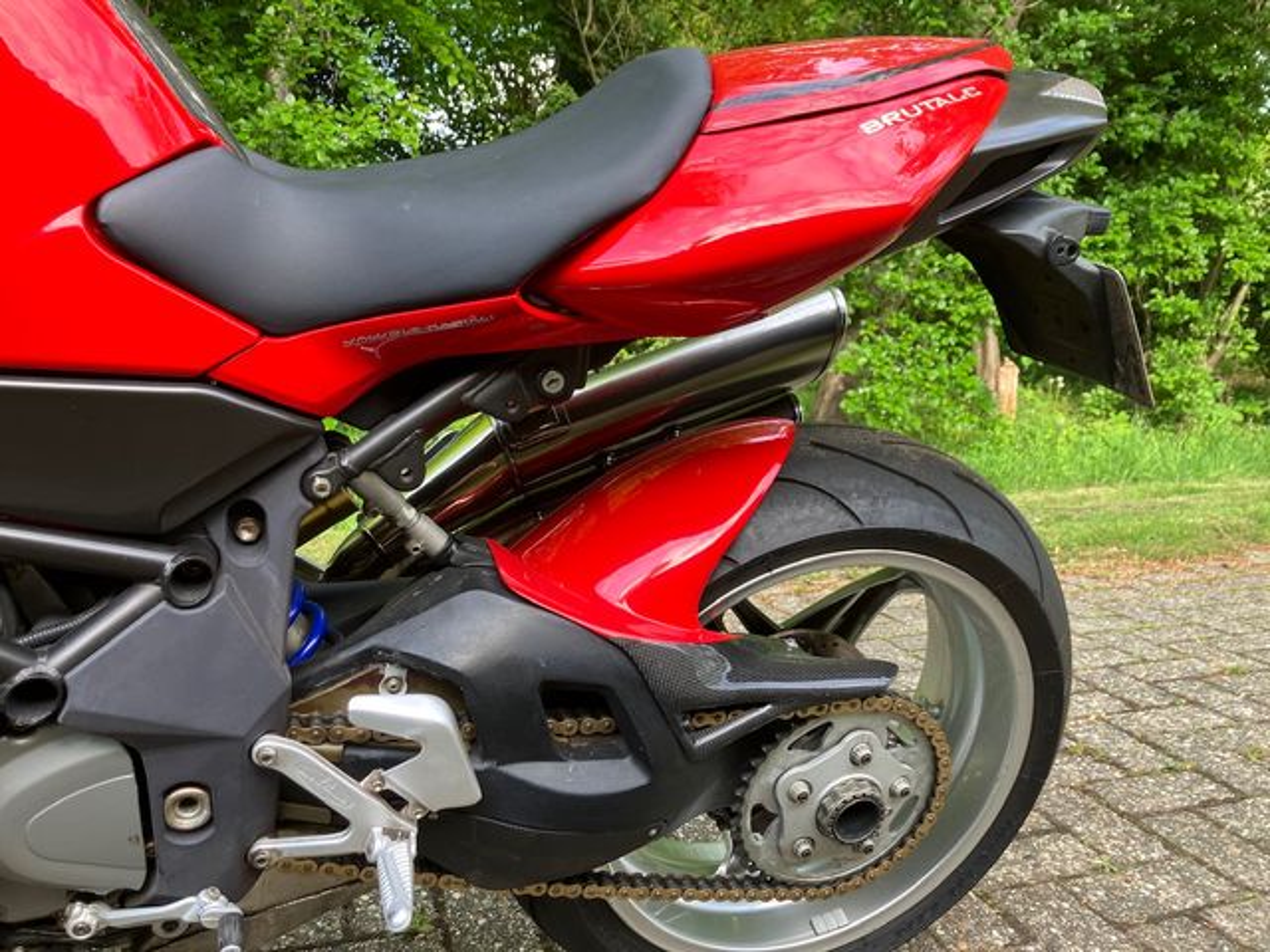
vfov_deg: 49.7
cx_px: 635
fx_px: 1027
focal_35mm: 28
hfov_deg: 63.4
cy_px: 476
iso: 40
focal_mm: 3.99
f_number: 1.8
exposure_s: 1/121
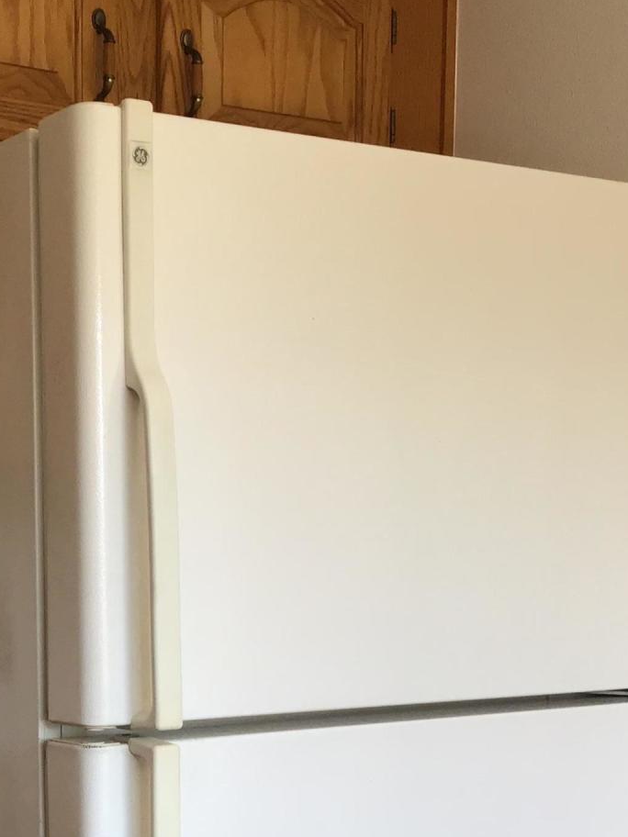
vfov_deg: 27.9
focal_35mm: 68
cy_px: 692
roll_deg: +0.2
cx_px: 79
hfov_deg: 21.2
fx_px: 1645
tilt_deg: -5.8
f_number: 2.4
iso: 32
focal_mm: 3.3
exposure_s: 1/50
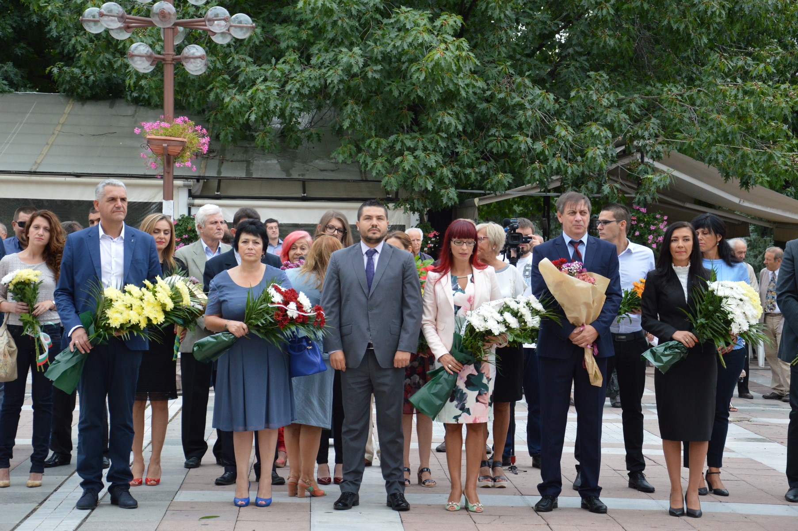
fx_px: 1927
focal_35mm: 87
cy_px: 266
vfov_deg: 15.7
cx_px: 399
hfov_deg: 23.4
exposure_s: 1/500
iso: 800
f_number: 5
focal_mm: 58
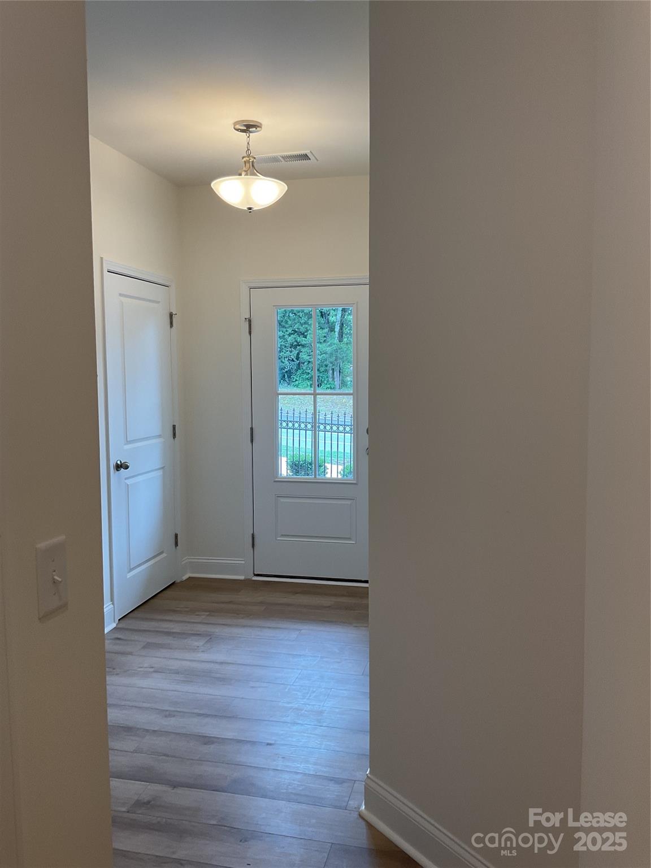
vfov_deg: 61.7
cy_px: 434
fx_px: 727
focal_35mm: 29
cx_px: 326
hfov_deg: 48.2
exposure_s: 1/120
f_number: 1.8
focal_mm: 3
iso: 64
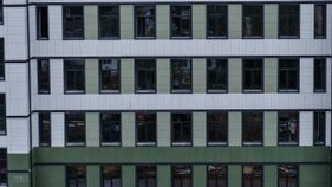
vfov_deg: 16.3
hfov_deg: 29.0
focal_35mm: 73
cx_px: 183
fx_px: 643
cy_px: 17
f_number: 2.8
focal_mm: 14.45
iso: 200
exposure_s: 1/500
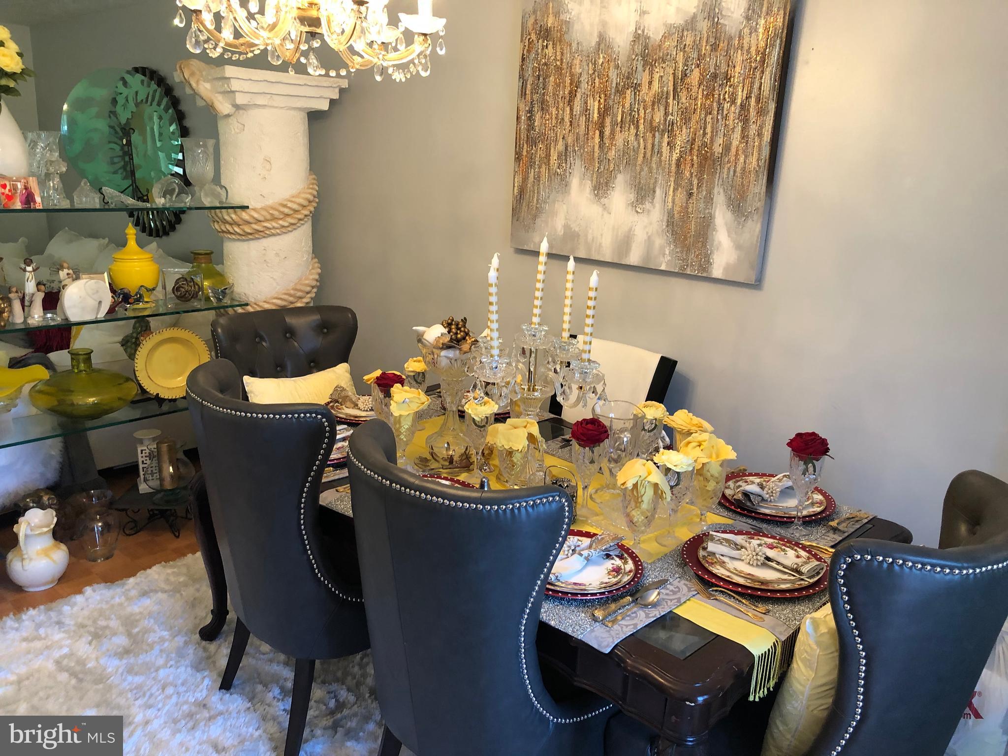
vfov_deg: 49.7
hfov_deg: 63.4
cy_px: 378
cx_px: 504
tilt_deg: -16.1
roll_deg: -1.6
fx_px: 815
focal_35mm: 28
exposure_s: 1/15
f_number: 1.8
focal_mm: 3.99
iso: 40
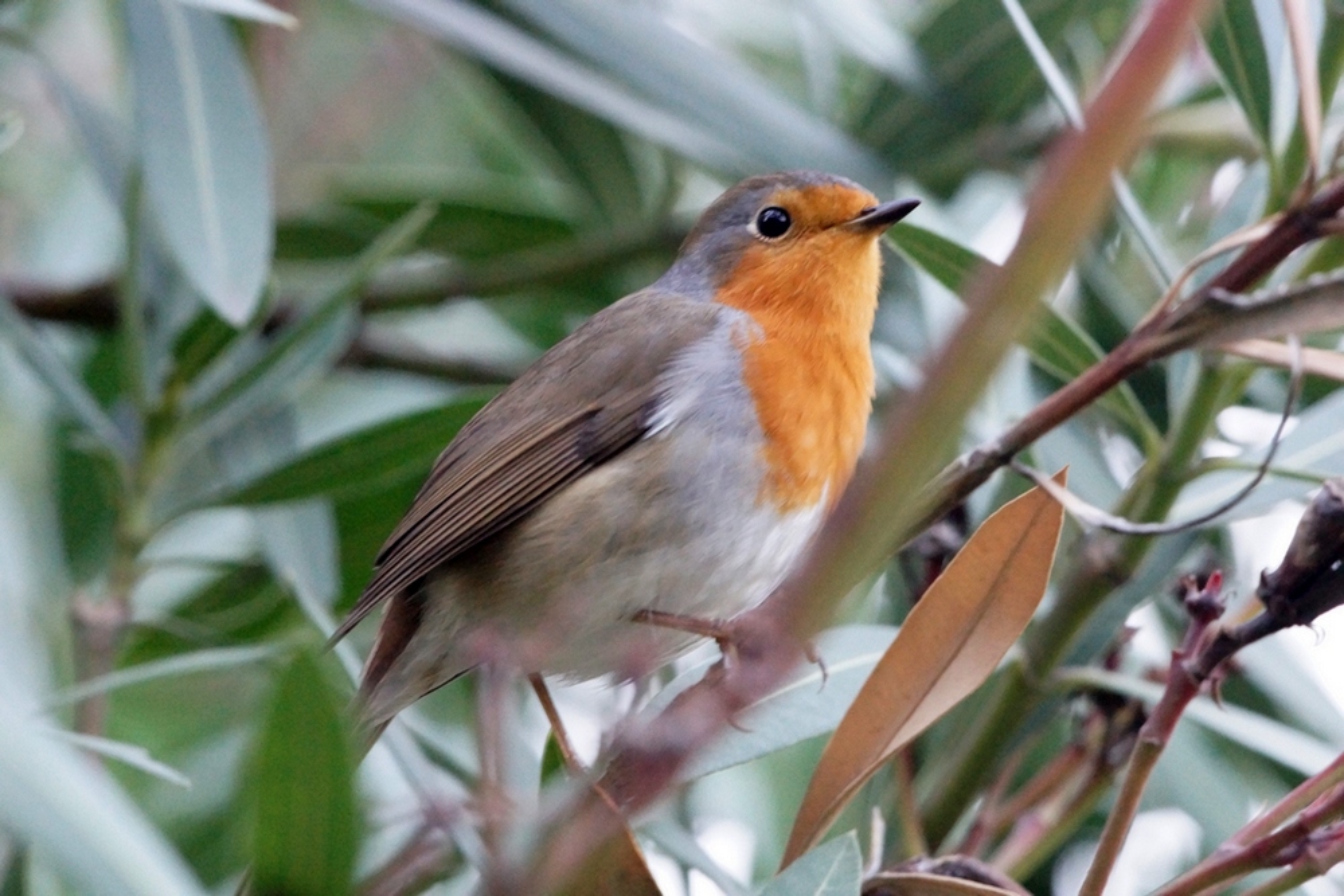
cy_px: 448
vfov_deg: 2.8
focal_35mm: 495
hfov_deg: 4.2
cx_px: 672
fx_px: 18481
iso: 3200
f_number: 7.1
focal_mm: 330
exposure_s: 1/13
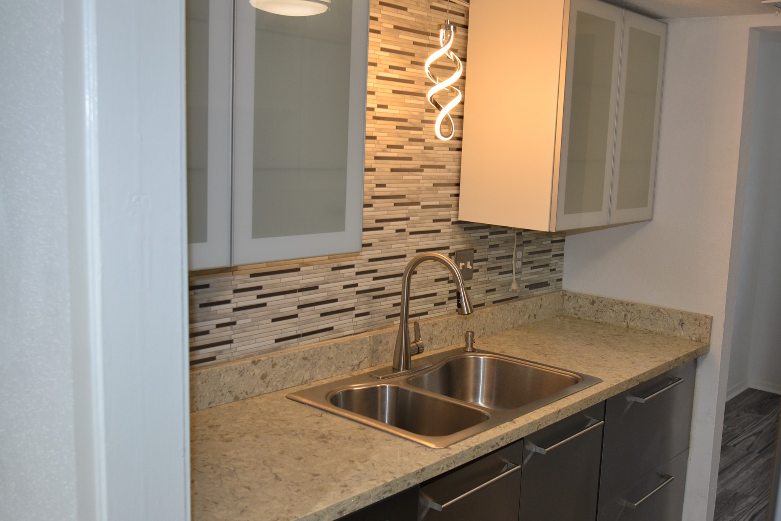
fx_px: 759
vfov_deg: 37.8
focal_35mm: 35
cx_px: 446
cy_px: 262
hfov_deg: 54.2
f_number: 4
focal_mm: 20
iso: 400
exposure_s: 1/80
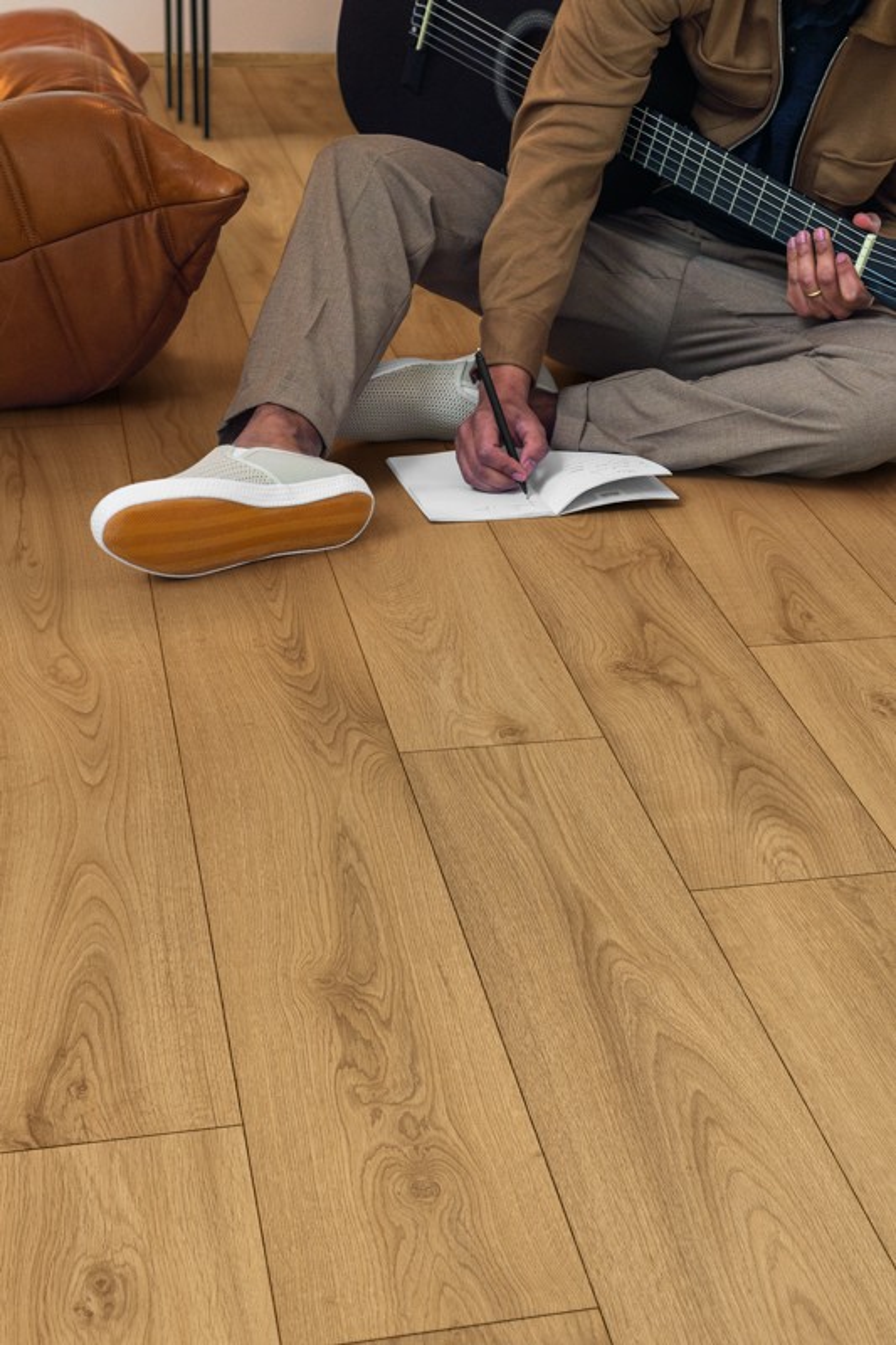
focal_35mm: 50
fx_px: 1867
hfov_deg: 27.0
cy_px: 672
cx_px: 448
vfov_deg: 39.6
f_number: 4
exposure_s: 1/200
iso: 1250
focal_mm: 50
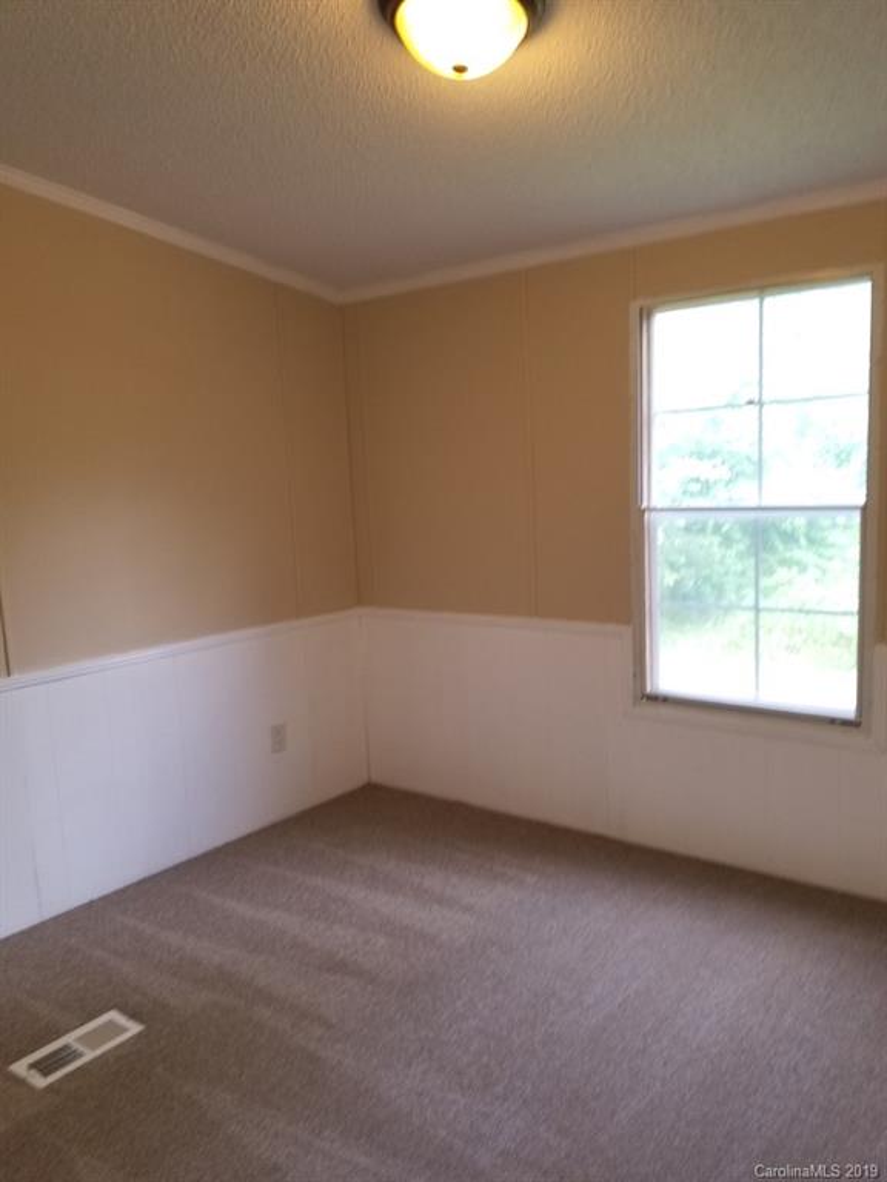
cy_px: 591
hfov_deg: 53.1
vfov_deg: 67.3
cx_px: 444
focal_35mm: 26
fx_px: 888
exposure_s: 1/60
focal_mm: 4.3
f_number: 1.7
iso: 64
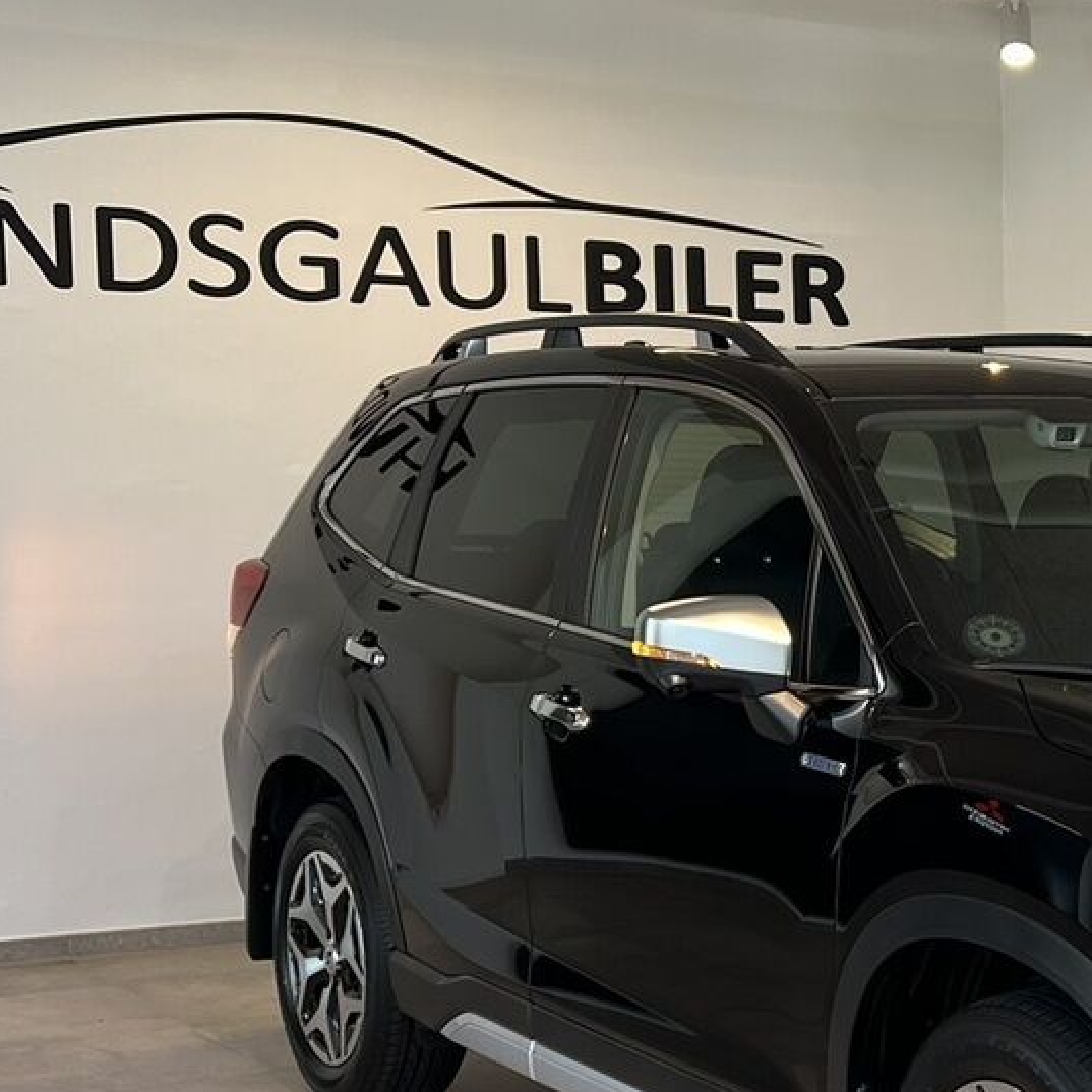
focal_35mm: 73
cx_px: 1272
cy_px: 773
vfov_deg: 23.5
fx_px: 2605
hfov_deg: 22.1
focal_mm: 5.7
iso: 50
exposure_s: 1/92
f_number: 1.5
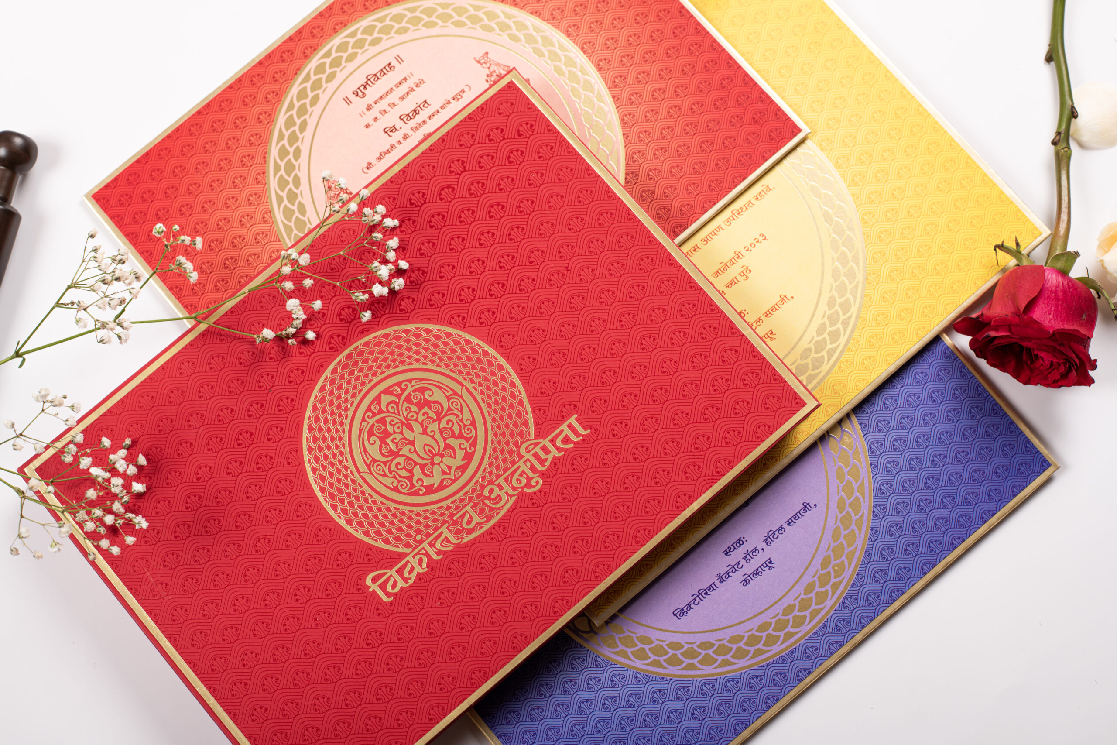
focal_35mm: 50
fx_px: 1551
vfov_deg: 27.0
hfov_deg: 39.6
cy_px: 372
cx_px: 558
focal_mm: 50
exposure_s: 1/160
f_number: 6.3
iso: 100
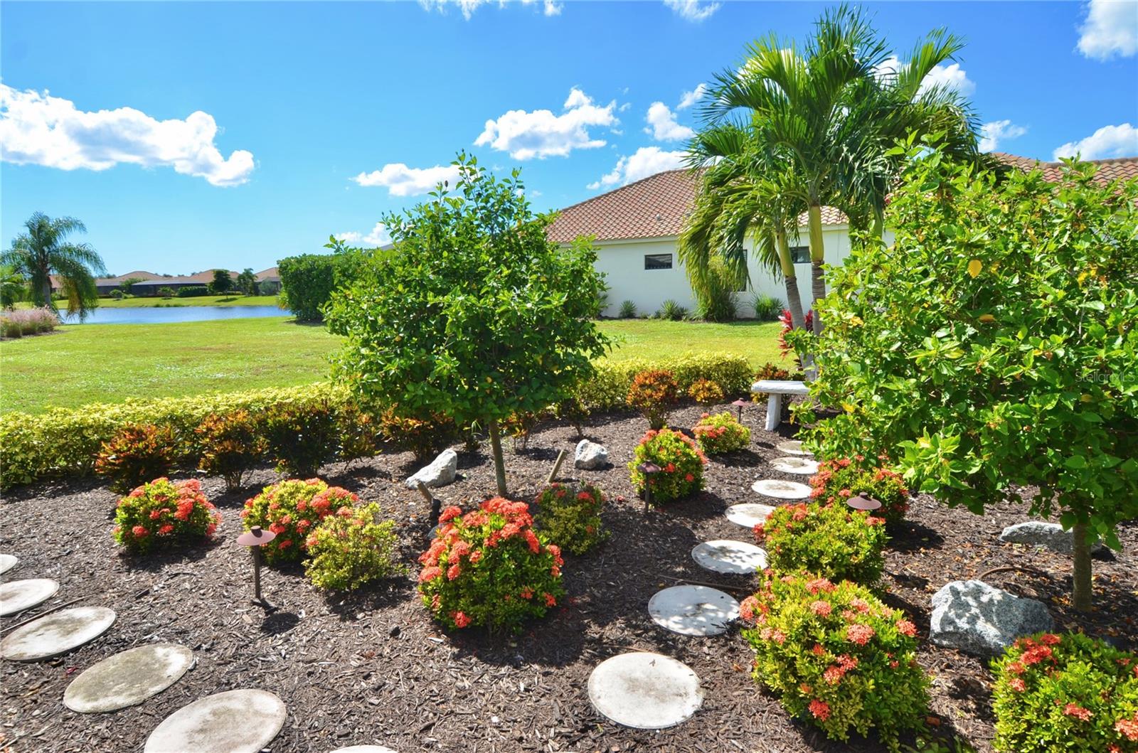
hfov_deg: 90.1
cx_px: 569
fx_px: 568
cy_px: 376
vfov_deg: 67.1
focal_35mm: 18
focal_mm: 12
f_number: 8
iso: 100
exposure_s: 1/250
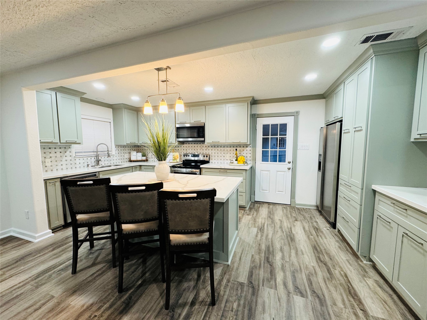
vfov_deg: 85.7
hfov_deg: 102.1
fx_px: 173
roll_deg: +0.3
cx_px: 214
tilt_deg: -5.5
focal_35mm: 14
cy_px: 160
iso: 160
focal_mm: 2.22
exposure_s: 1/60
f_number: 2.2
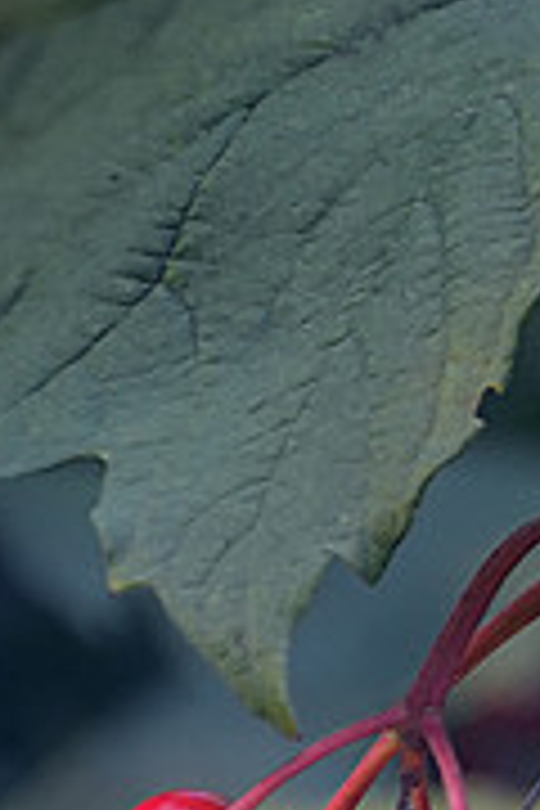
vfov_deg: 5.3
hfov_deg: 3.5
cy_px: 500
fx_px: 8774
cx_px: 1458
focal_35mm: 390
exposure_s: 1/30
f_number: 5
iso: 400
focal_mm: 52
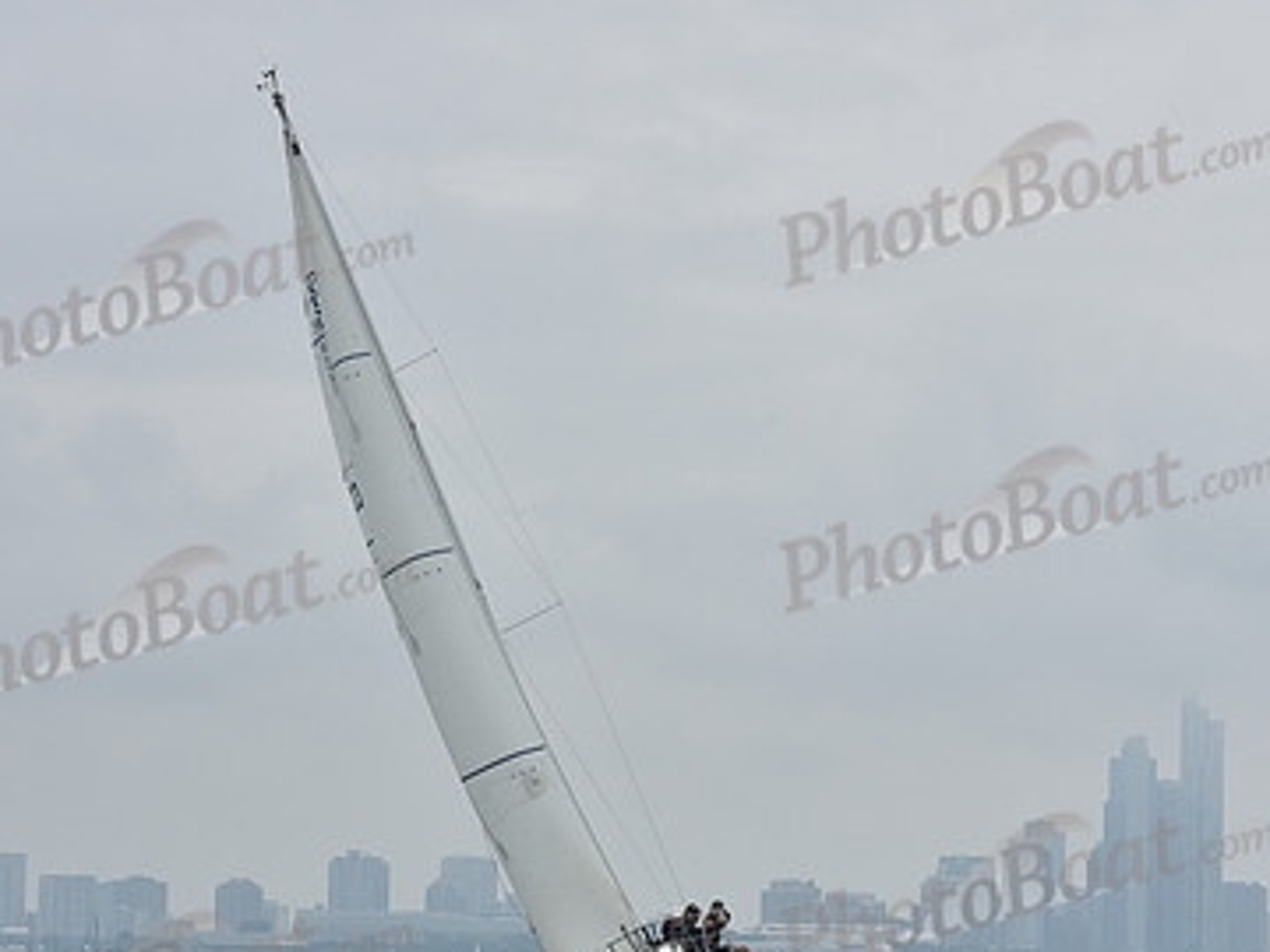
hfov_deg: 13.4
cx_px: 598
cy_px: 755
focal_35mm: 147
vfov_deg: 10.1
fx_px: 5393
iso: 250
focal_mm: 95
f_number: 11
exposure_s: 1/800
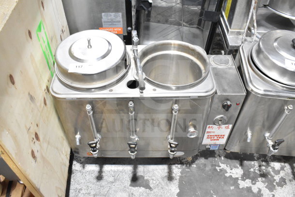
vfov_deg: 43.6
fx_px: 246
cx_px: 148
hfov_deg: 61.9
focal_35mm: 30
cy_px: 98
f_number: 7.1
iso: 6400
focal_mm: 20
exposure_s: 1/200
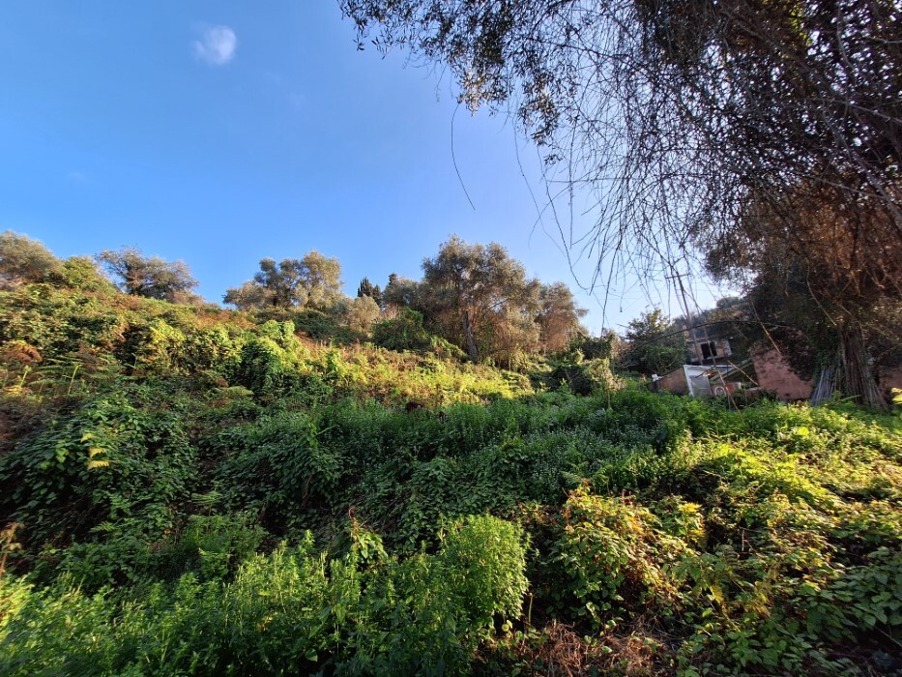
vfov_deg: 89.9
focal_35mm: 13
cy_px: 338
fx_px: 339
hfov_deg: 106.2
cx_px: 451
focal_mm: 1.74
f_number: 2.2
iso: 40
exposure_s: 1/718
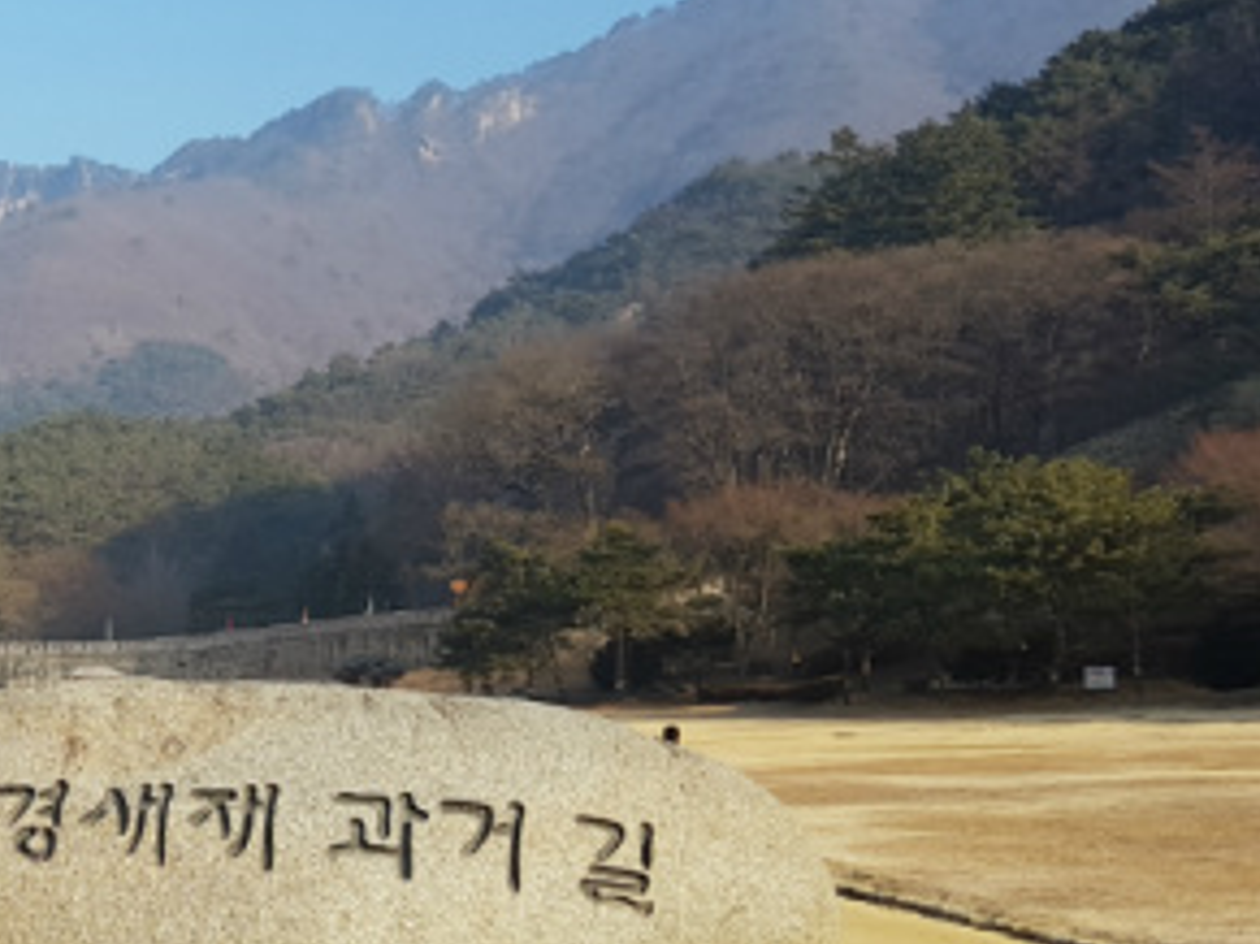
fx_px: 2365
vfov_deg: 22.3
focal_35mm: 65
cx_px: -208
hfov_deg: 26.8
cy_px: 749
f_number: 1.7
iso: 40
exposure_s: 1/1068
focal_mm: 4.2
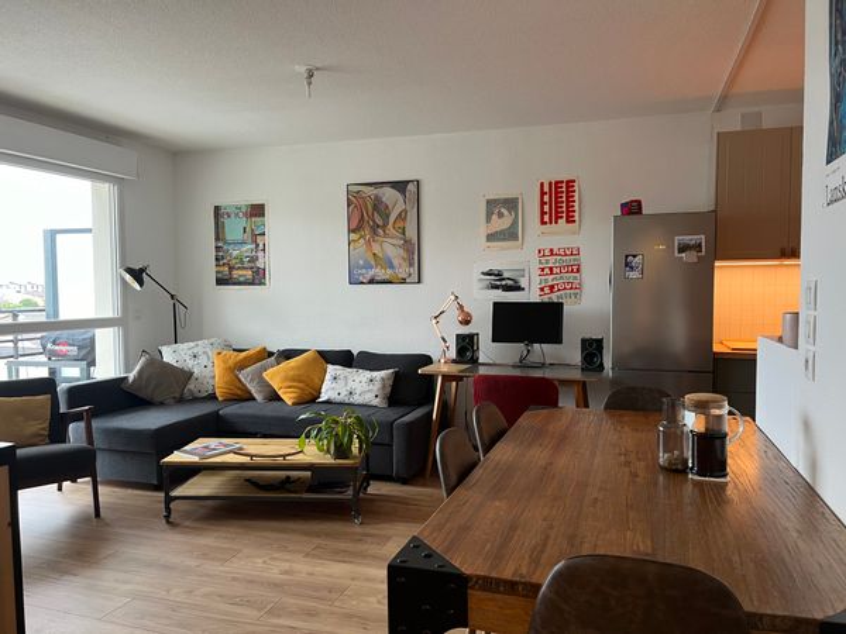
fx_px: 635
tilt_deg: -2.6
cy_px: 317
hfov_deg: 67.3
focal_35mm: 26
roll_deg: +0.6
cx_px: 423
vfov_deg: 53.1
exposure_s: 1/50
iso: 100
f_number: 1.6
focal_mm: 5.1
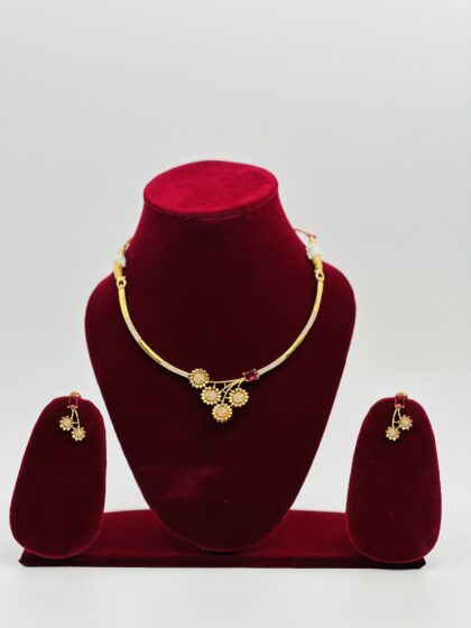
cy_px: 314
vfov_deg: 25.3
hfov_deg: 19.1
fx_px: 1397
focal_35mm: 77
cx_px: 236
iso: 80
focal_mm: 9
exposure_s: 1/100
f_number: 2.8
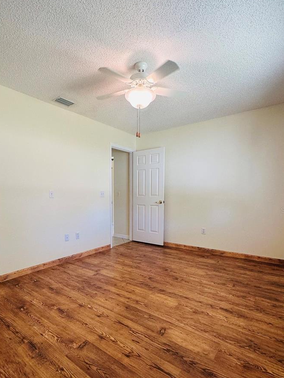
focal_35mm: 19
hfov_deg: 68.2
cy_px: 210
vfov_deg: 84.3
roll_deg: -0.4
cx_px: 119
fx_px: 208
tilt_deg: -3.9
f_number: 2.2
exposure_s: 1/120
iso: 160
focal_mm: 2.22
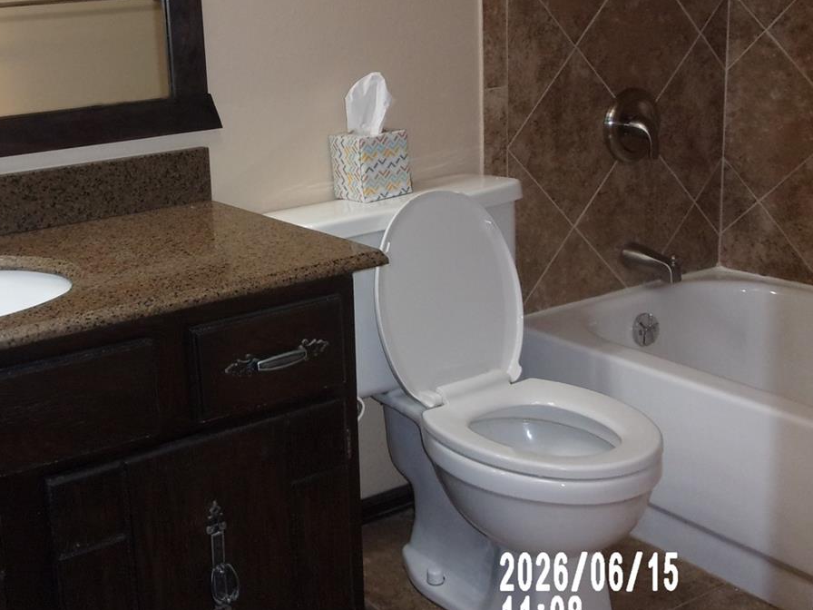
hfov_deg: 41.0
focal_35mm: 45
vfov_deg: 32.0
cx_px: 218
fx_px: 1057
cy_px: 212
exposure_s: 1/34
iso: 200
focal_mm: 5.1
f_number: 3.9
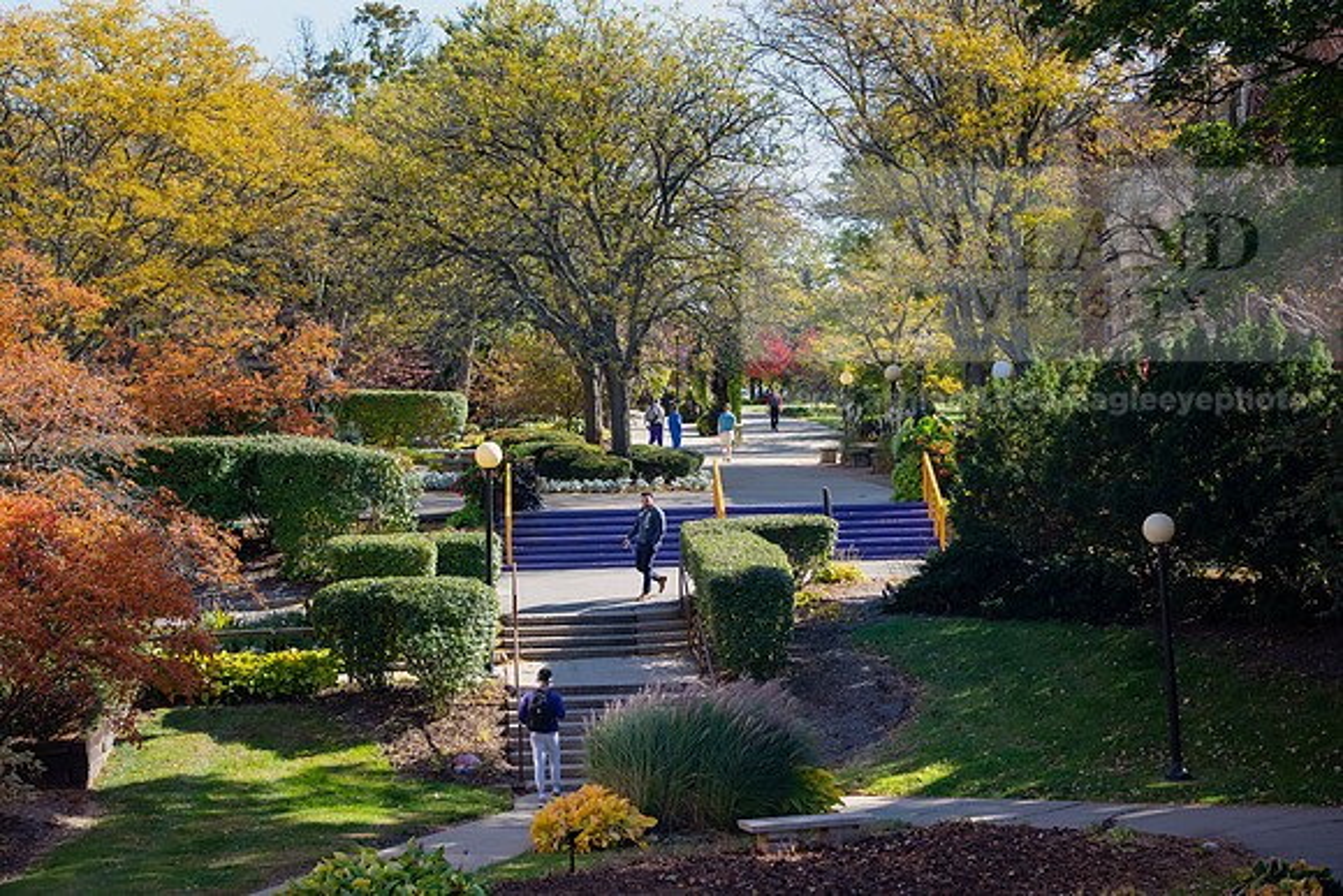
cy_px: 448
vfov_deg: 16.1
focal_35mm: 85
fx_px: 3172
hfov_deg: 23.9
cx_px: 672
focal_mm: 85
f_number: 5.6
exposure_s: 1/640
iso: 400
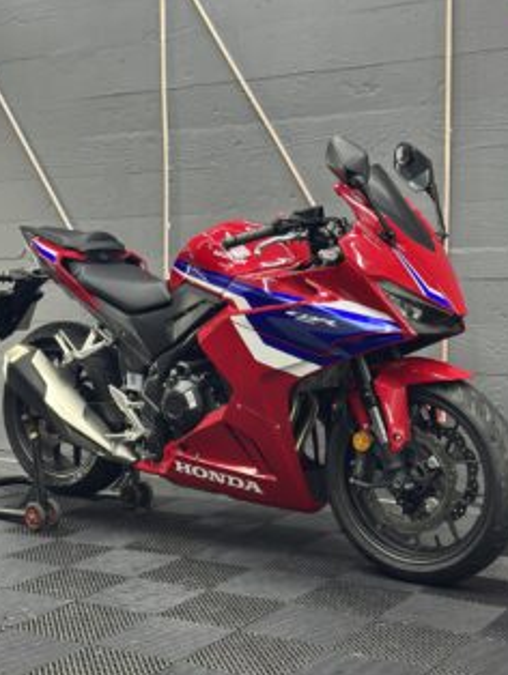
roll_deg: +0.0
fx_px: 1114
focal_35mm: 57
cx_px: 254
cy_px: 358
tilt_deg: -4.7
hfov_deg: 25.7
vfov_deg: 33.7
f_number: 1.78
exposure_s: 1/50
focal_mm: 6.86
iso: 80
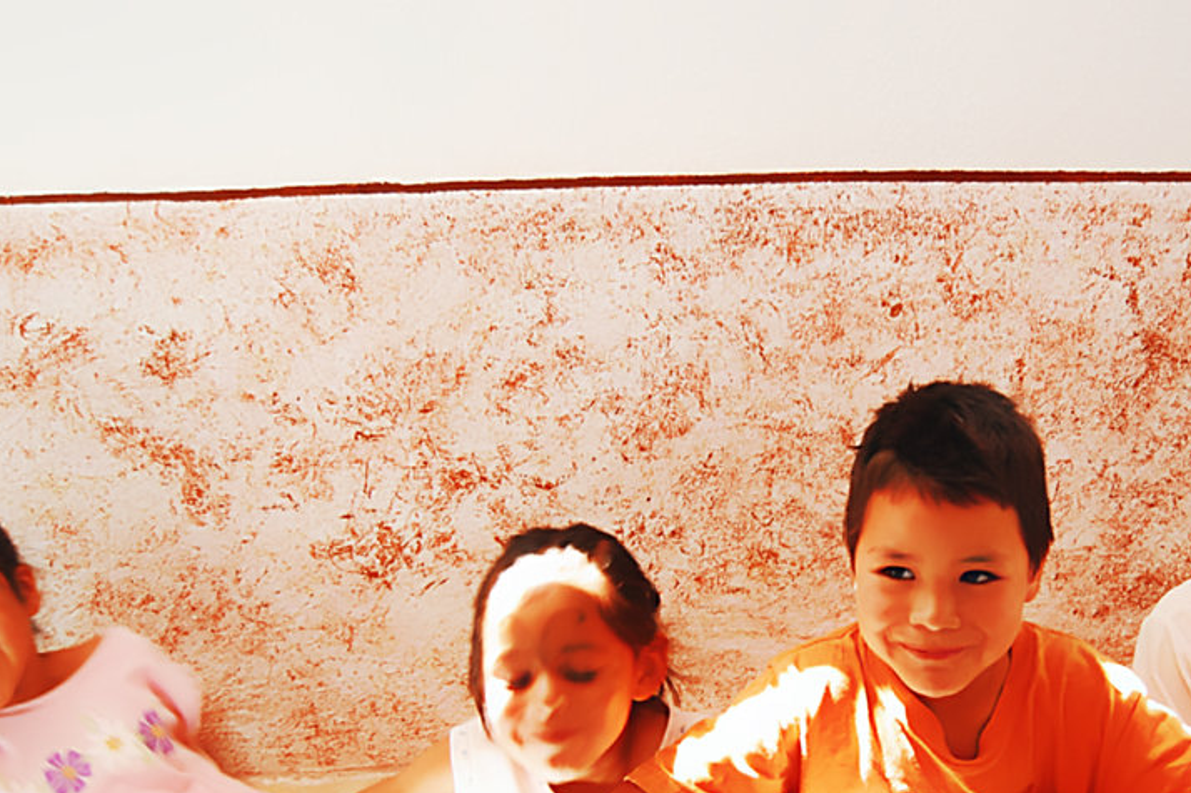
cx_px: 841
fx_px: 1422
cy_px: 553
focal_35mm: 43
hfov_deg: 44.4
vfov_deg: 30.8
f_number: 3.8
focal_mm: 20
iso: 200
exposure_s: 1/15
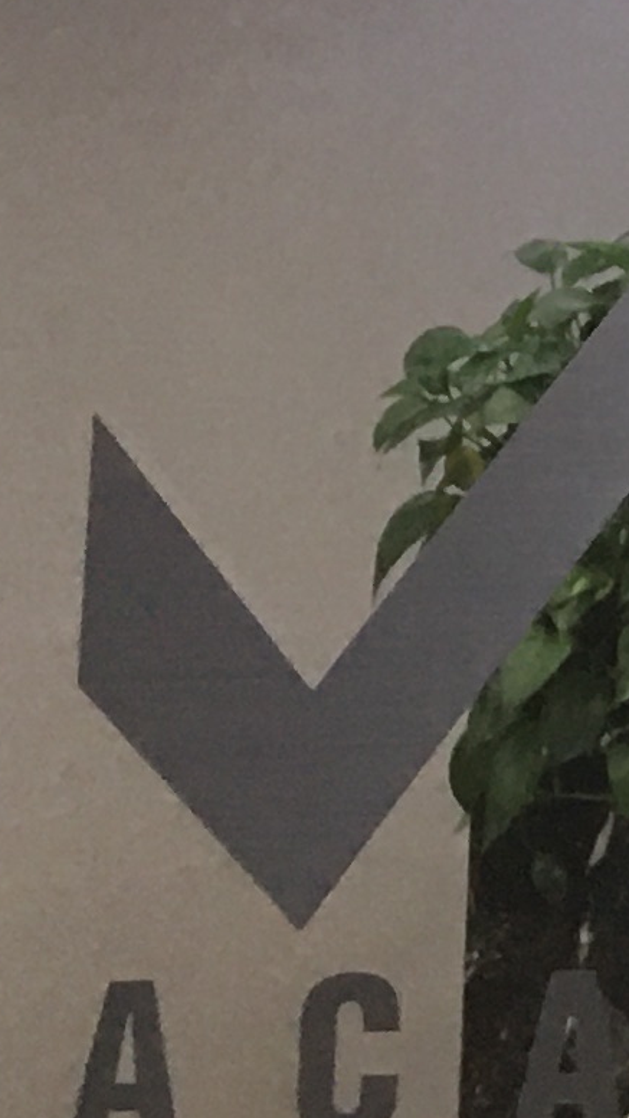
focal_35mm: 164
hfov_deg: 6.7
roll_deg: +0.1
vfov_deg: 12.2
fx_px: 4863
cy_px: -768
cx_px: 1890
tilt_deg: +9.8
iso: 40
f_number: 2.2
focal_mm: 4.15
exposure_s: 1/15
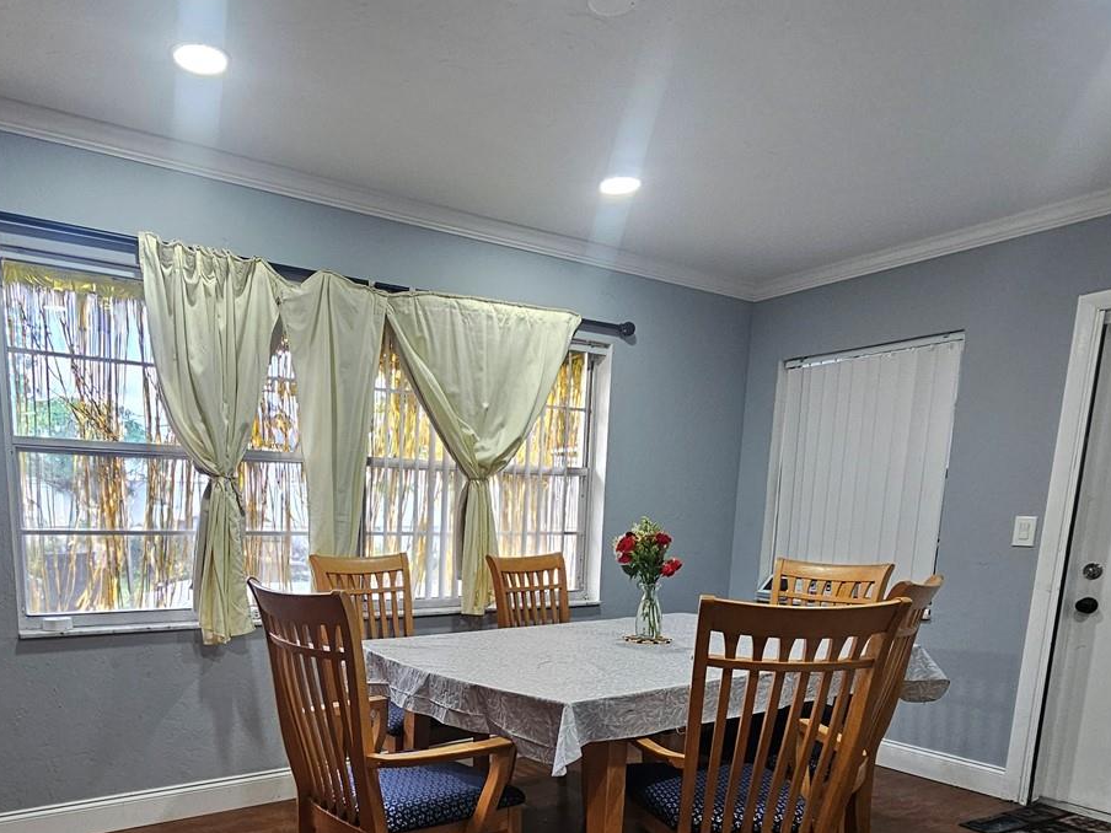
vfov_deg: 55.0
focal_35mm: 23
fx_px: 738
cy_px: 659
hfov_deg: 72.7
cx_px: 419
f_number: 2.2
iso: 200
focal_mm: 2.2
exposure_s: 1/50
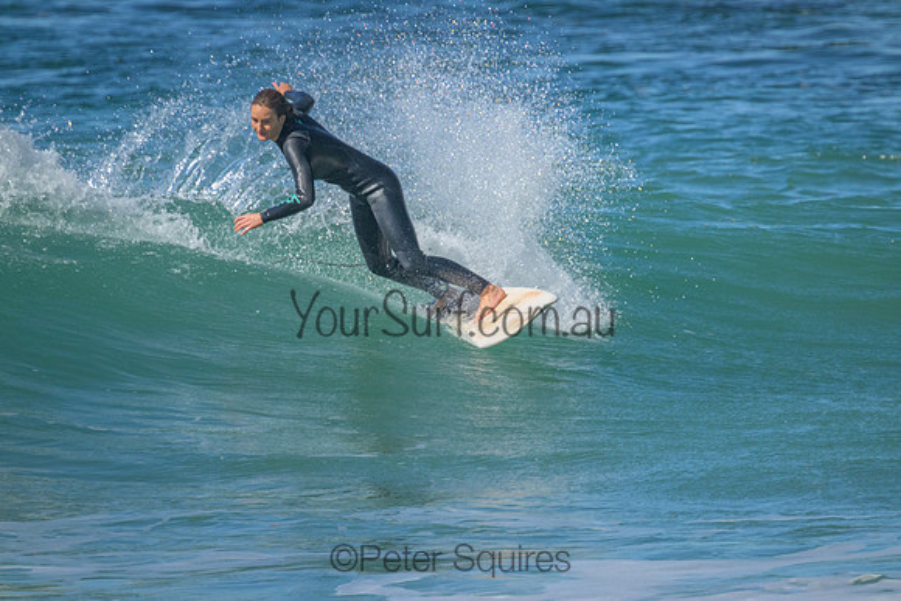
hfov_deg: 2.6
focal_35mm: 800
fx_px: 20026
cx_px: 450
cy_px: 300
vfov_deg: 1.7
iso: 3200
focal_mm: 800
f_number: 11
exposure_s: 1/2000
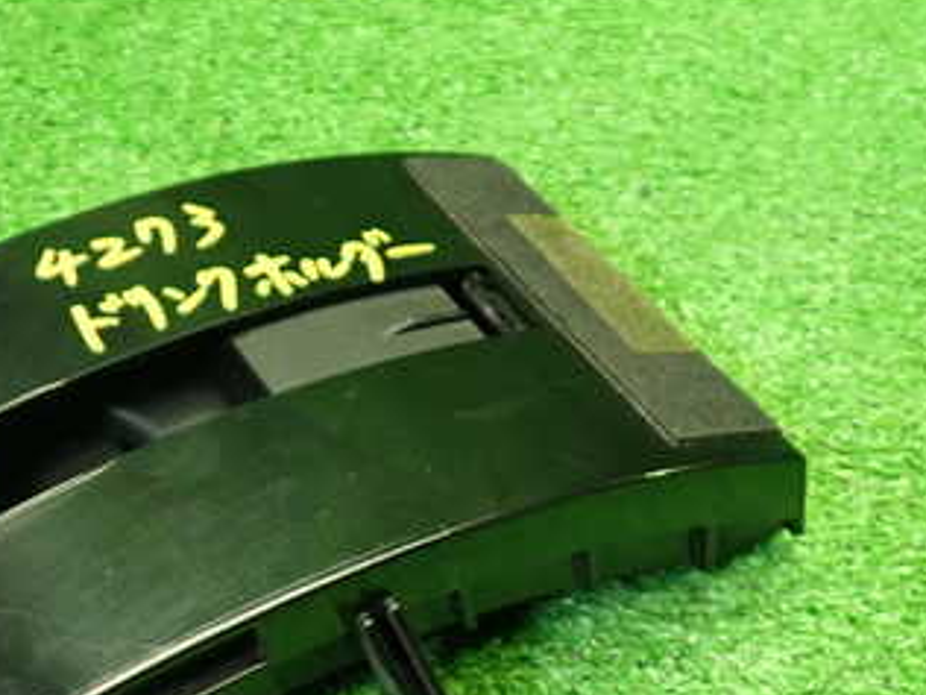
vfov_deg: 25.1
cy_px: 592
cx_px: 185
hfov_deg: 32.8
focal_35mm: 57
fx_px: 1525
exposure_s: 1/30
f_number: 2.3
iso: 320
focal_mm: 5.4
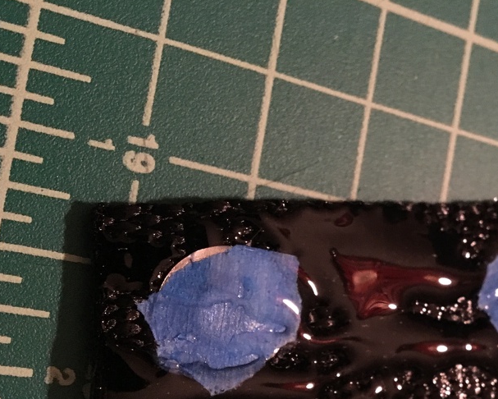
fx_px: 693
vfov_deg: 31.4
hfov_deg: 38.1
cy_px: 307
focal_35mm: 47
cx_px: 398
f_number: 2.2
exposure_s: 1/15
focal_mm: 4.15
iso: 500
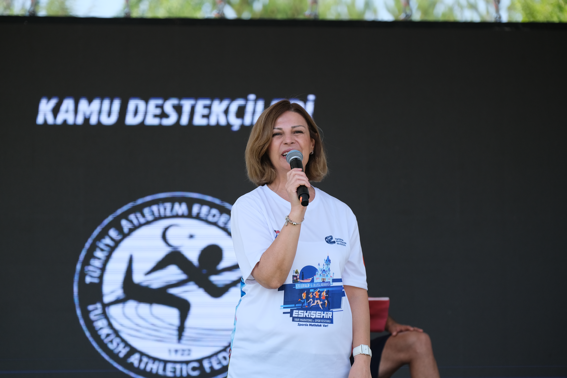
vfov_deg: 9.3
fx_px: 2315
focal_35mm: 147
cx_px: 284
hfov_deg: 14.0
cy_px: 189
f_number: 2.8
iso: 320
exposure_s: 1/900
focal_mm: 98.2
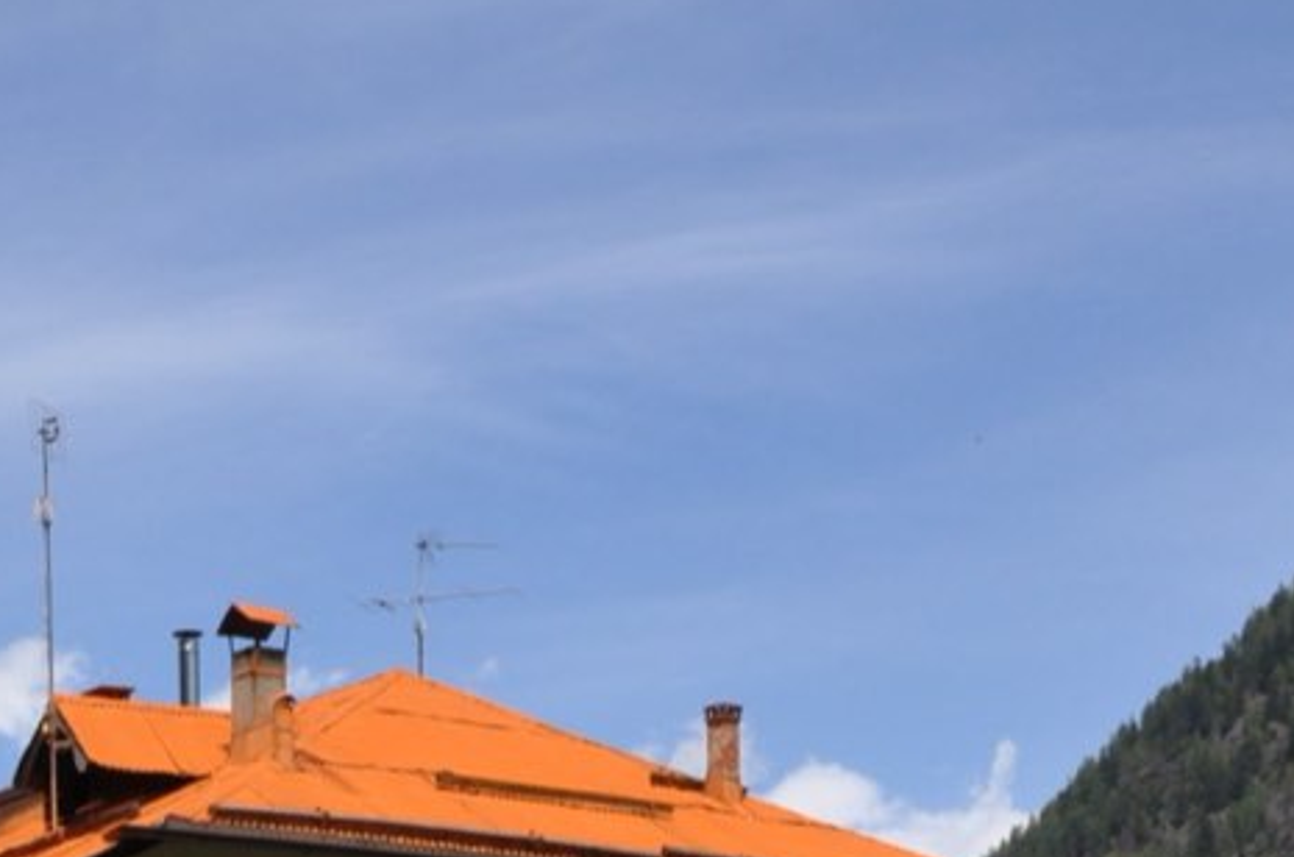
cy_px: 1194
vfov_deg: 13.9
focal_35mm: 93
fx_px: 3336
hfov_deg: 21.4
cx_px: 120
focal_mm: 18
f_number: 14
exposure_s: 1/200
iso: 200
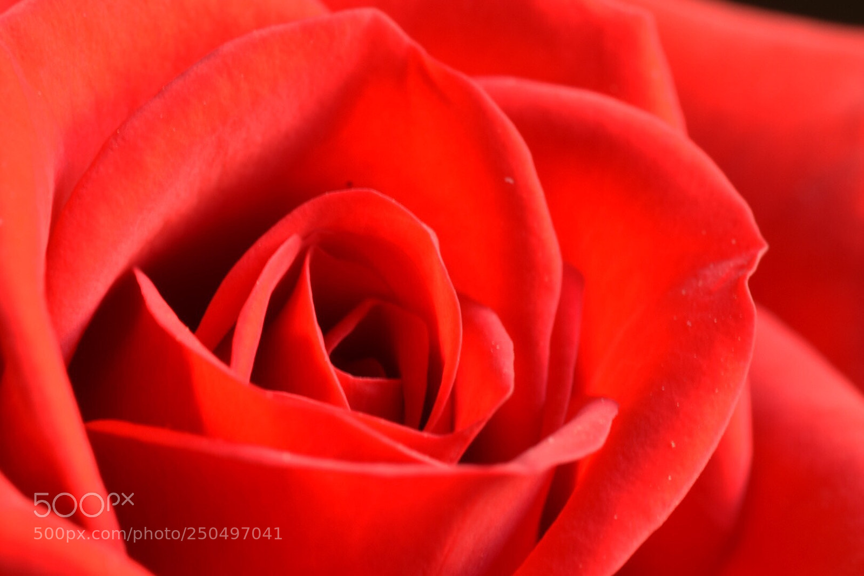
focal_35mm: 135
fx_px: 3240
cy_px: 288
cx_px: 432
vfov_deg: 10.2
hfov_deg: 15.2
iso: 100
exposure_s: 2
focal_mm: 90
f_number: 32
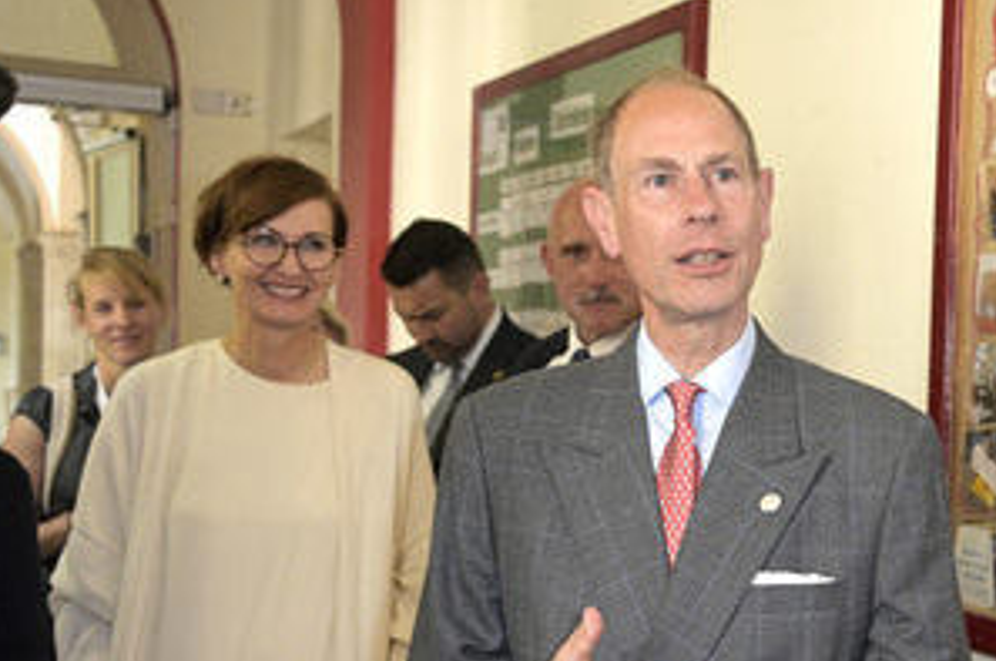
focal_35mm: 73
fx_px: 2016
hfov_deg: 27.4
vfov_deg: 18.5
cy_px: 493
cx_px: 739
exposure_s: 1/200
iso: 3200
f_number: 5
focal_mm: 48
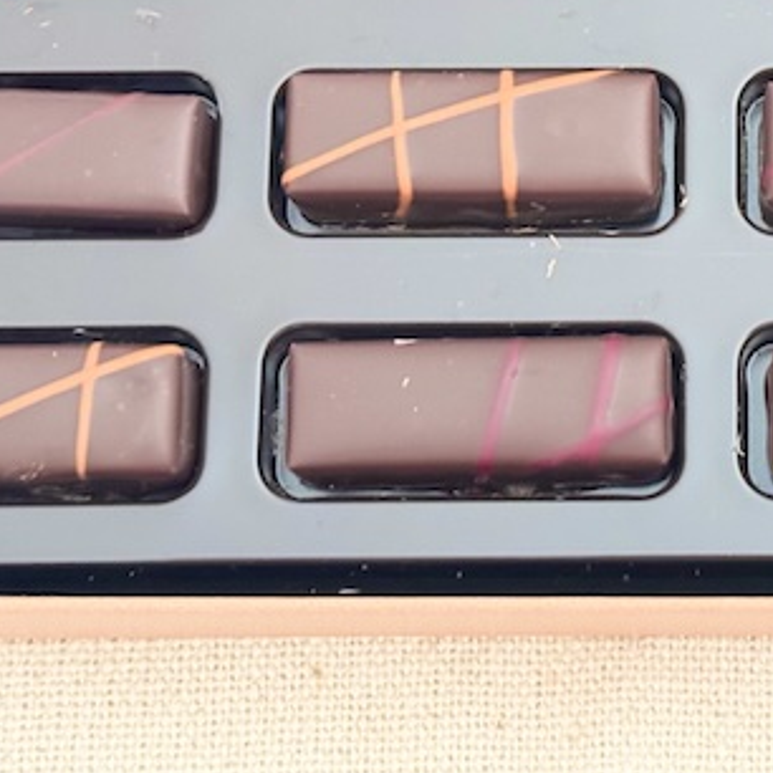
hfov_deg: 15.5
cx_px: 720
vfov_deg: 15.5
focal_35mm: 111
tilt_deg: -73.9
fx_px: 2804
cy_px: 86
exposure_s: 1/33
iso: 500
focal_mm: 6.76
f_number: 1.78
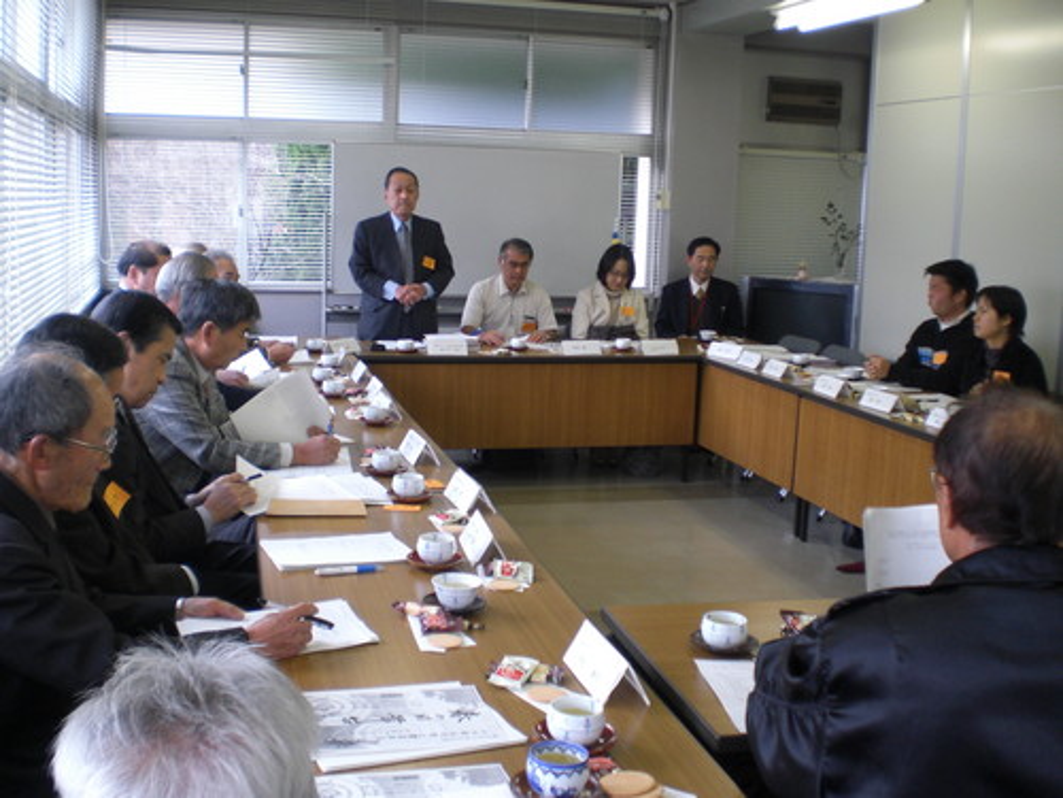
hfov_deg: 49.0
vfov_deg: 37.7
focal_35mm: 38
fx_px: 1167
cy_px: 399
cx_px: 532
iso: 100
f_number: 3.1
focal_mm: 6.3
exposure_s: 1/40
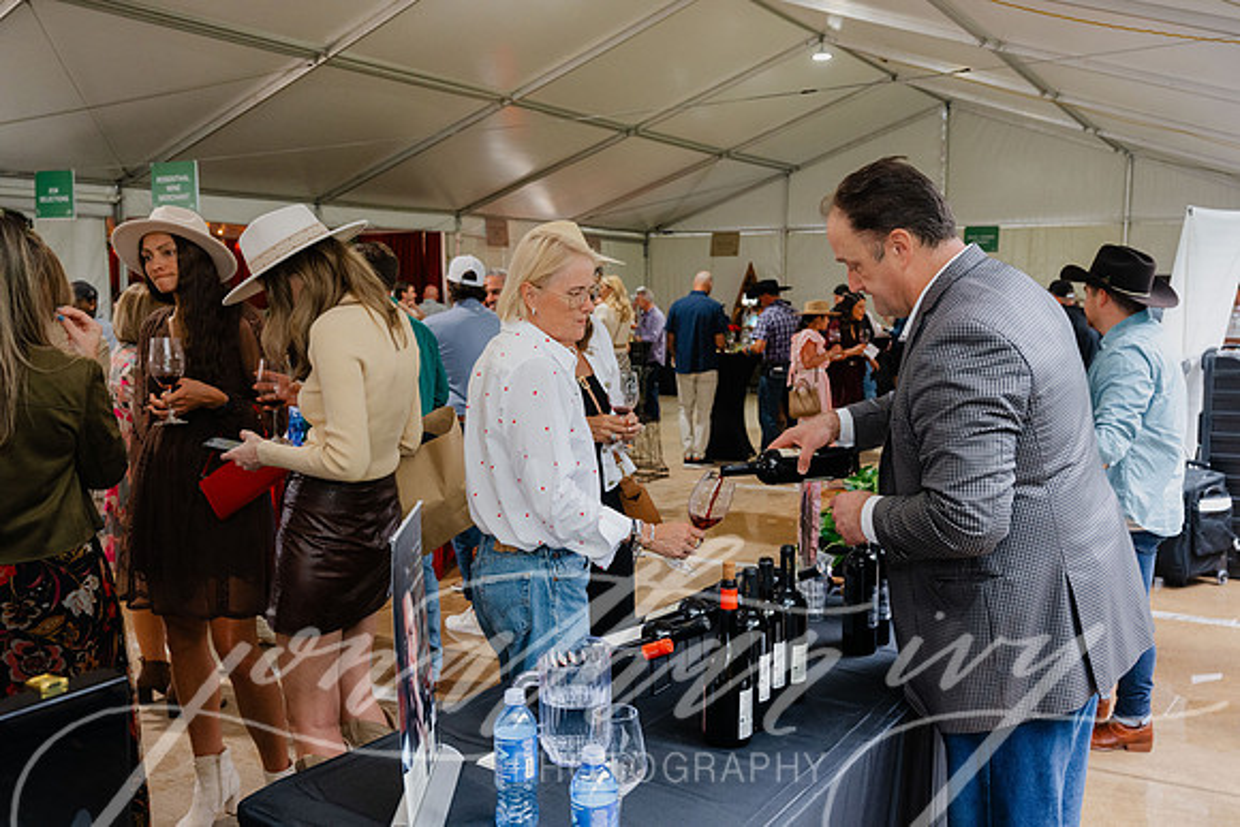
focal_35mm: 33
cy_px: 414
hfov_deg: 57.2
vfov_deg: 40.0
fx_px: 1137
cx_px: 620
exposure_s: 1/160
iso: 2200
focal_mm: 33
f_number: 5
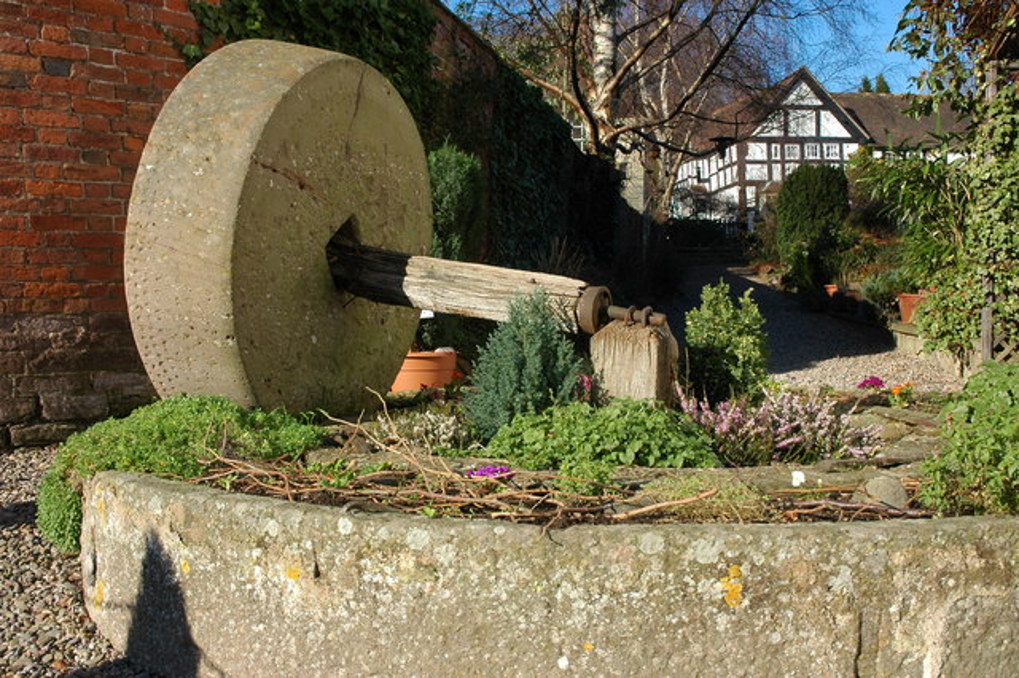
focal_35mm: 38
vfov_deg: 35.5
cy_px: 339
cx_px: 510
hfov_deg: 51.3
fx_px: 1061
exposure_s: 1/160
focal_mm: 25
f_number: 9
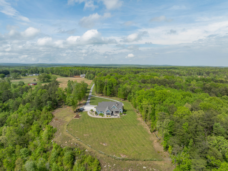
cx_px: 114
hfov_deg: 71.6
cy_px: 86
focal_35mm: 24
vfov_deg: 56.8
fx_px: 158
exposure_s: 1/320
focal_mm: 12.29
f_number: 7.1
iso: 100
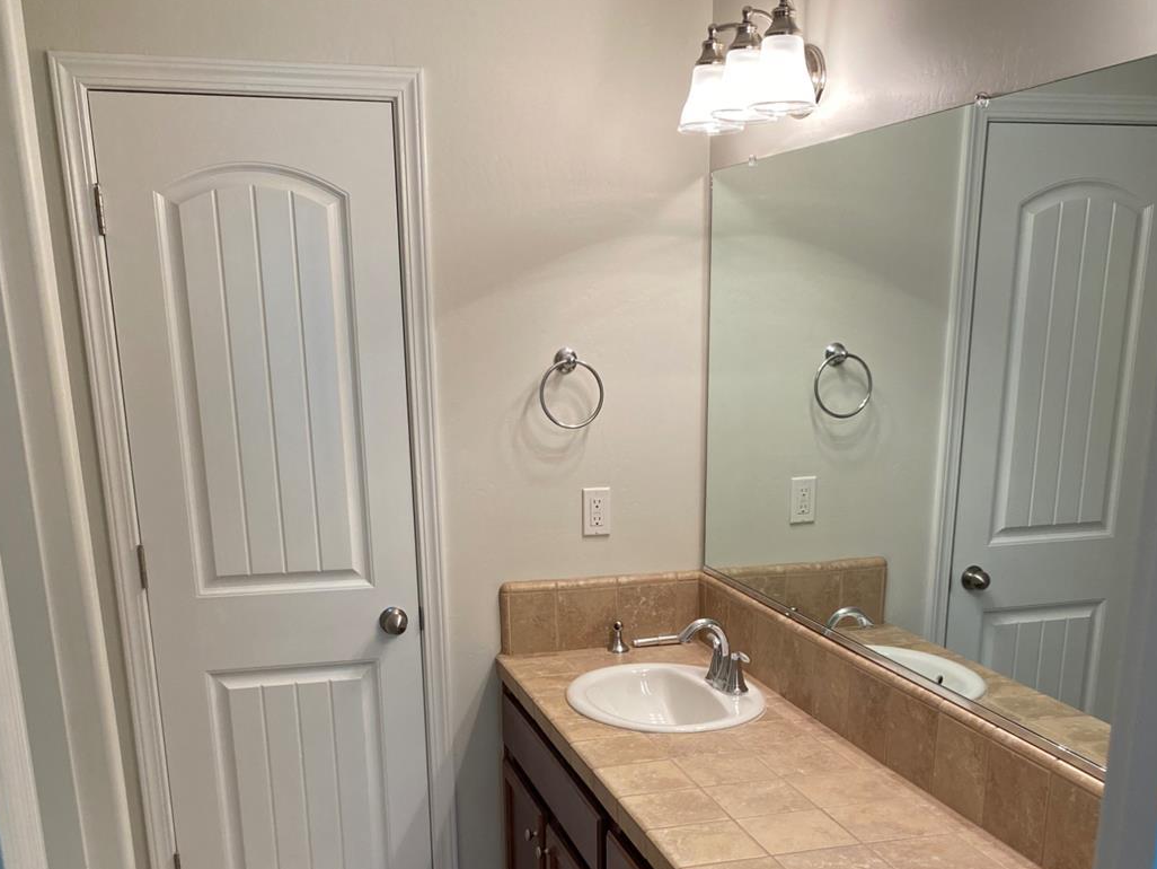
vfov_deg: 36.1
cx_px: 607
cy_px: 730
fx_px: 1270
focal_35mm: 38
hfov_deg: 48.9
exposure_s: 1/120
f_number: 1.8
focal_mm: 4.25
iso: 125
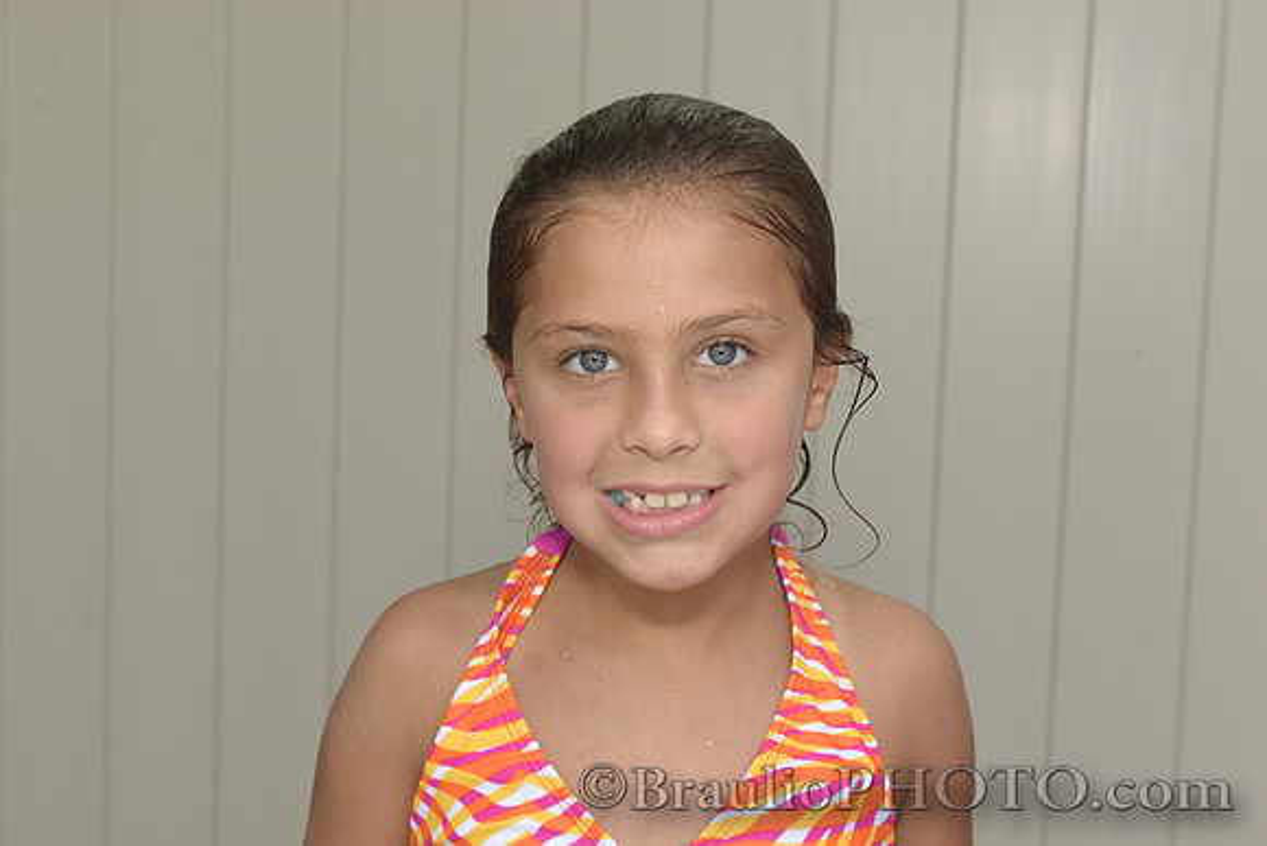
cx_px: 634
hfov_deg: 33.4
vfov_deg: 22.6
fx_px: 2112
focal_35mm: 60
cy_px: 423
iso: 360
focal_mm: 60
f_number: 9
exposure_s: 1/160
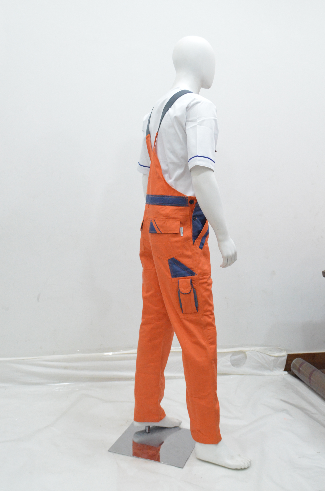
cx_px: 162
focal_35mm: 36
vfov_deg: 53.2
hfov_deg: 36.7
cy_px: 246
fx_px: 490
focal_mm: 24
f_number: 5.6
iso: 4000
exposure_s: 1/80
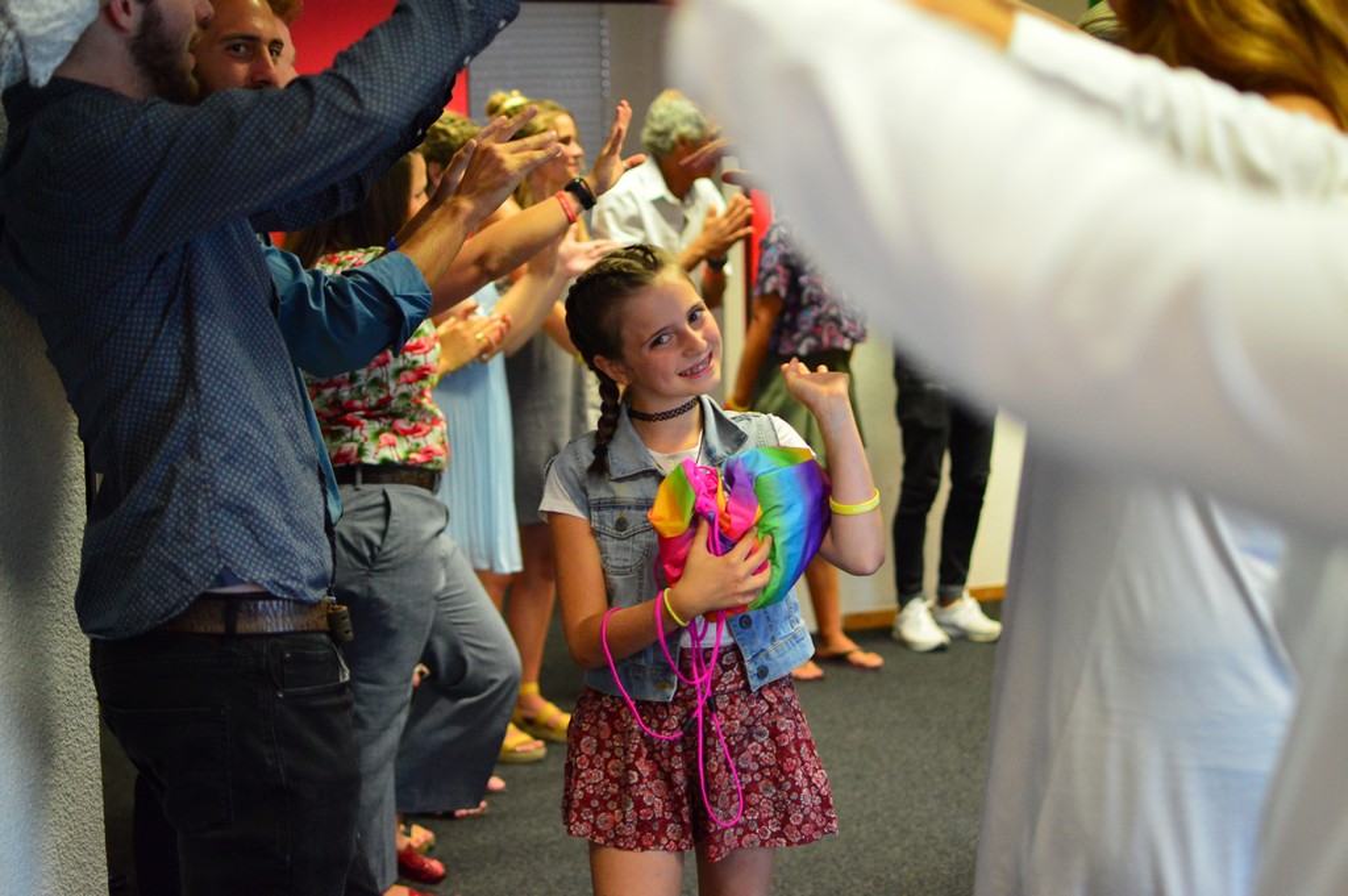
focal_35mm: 52
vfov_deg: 25.7
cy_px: 448
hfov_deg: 37.9
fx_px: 1964
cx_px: 674
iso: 1600
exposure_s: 1/200
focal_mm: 35
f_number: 1.8
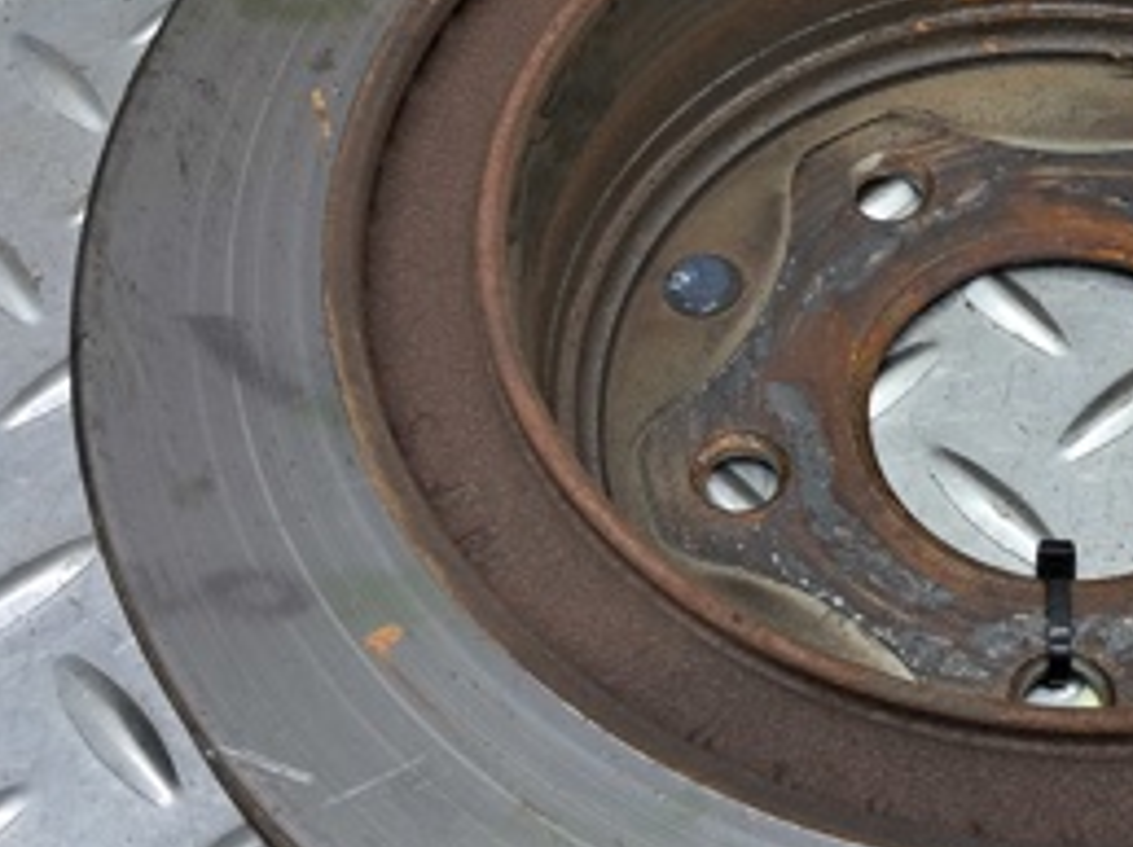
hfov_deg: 28.1
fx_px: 2191
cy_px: 380
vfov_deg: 21.9
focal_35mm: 67
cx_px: 979
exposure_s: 1/50
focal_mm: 4
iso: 100
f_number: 1.8
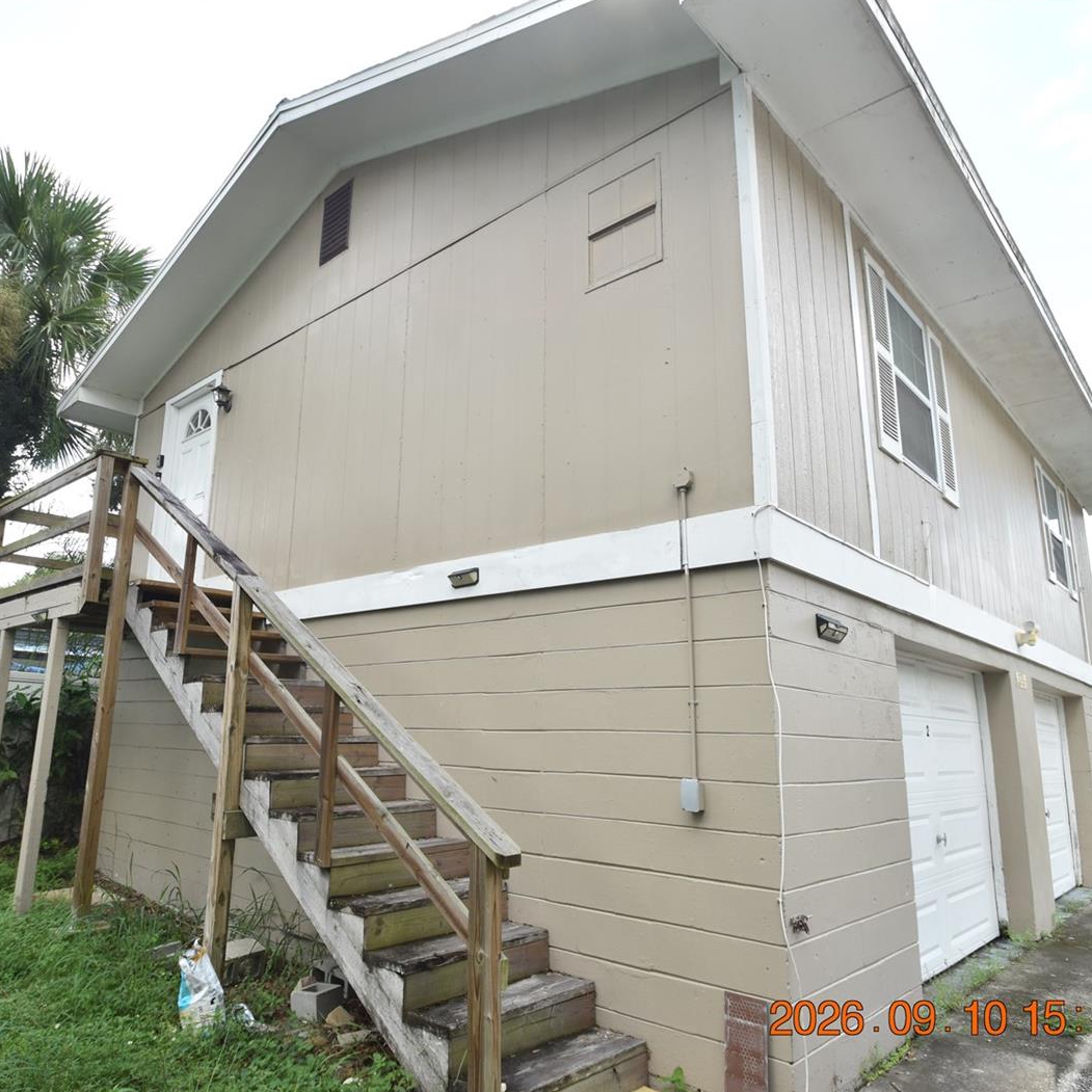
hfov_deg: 68.5
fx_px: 797
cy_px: 548
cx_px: 463
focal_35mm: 22
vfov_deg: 68.8
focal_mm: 11.5
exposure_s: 1/250
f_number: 8
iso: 320
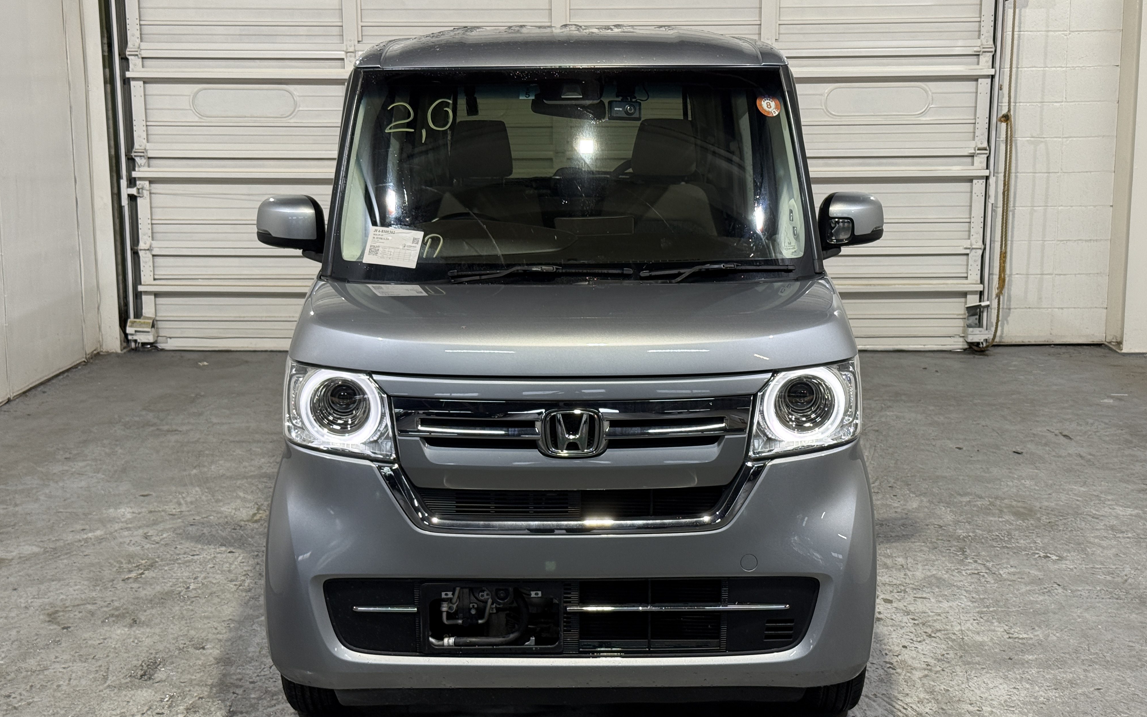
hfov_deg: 39.6
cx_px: 573
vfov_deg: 25.3
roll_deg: +0.1
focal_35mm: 51
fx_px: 1594
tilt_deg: -10.0
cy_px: 358
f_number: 1.78
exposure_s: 1/60
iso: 125
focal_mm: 6.76
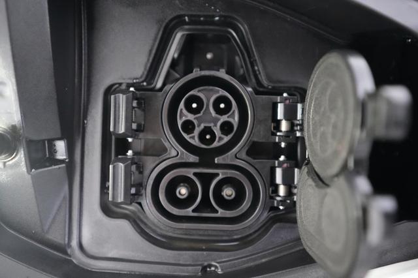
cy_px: 139
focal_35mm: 26
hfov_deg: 69.4
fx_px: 302
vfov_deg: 49.5
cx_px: 209
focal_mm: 26
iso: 12800
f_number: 2.8
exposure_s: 1/60
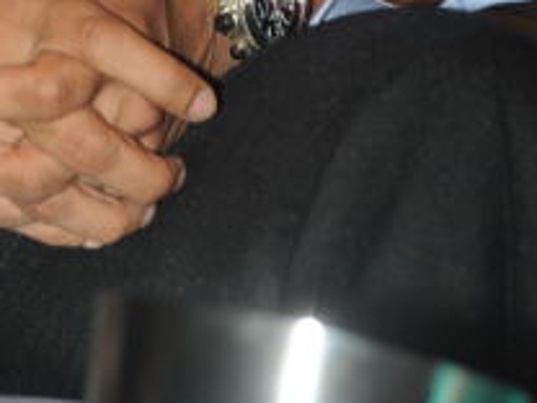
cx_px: -133
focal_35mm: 568
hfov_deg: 3.5
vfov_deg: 2.6
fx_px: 8811
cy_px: -664
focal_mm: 120
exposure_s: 1/125
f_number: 8
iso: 320
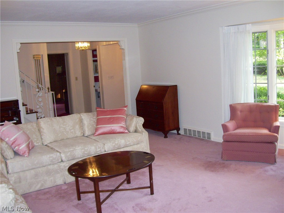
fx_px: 296
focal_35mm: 36
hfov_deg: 51.3
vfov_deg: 39.7
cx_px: 142
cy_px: 106
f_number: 2.7
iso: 200
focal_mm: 6
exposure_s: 1/60
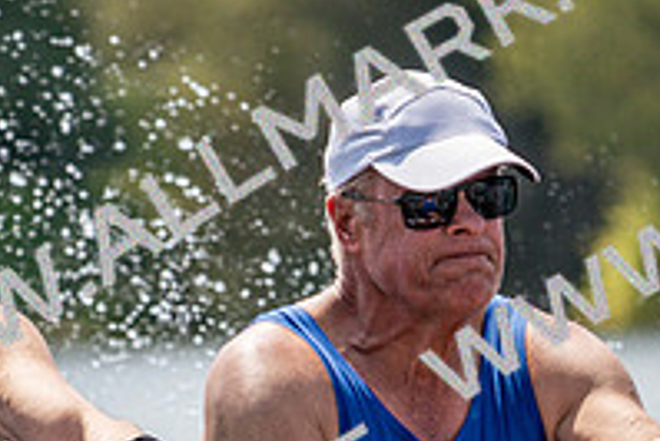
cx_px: 179
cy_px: 456
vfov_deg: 1.5
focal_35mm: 908
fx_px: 16658
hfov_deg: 2.3
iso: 250
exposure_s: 1/1600
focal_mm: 312
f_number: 6.3
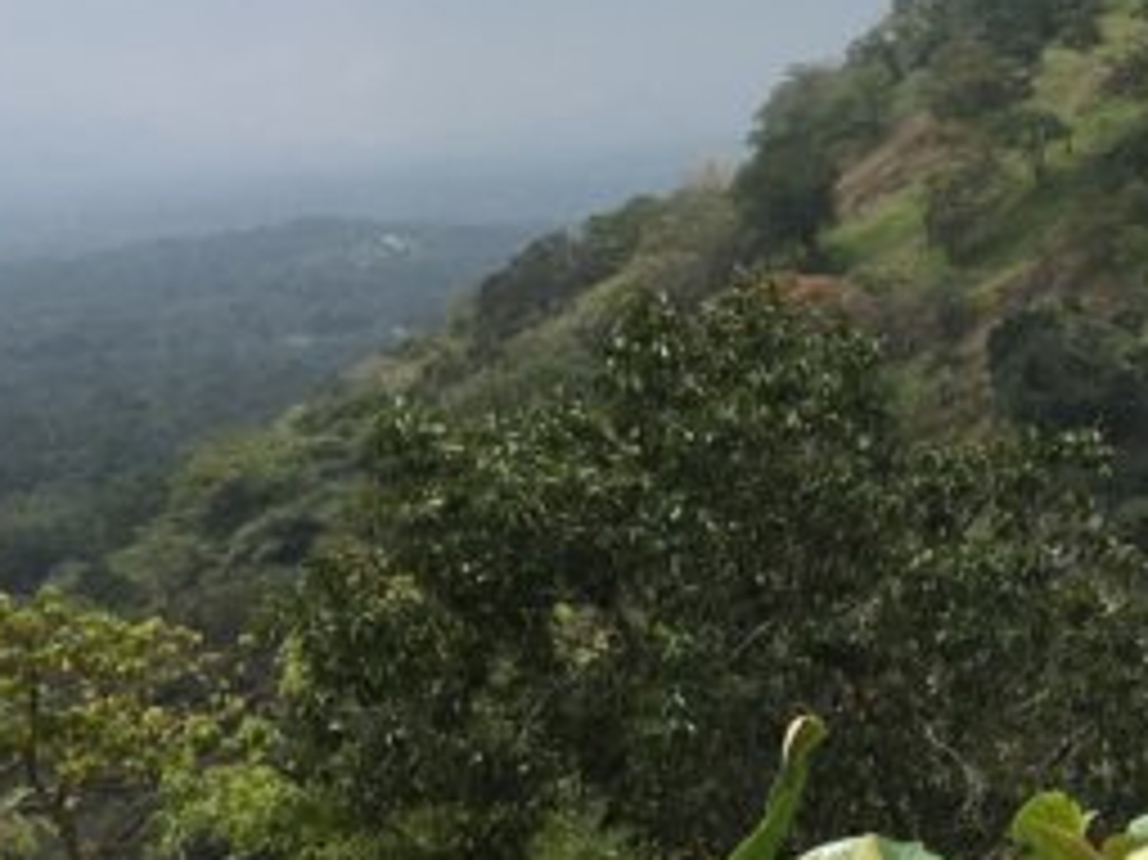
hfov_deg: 19.4
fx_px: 3016
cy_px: 99
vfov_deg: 16.0
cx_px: 1598
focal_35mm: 91
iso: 25
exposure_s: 1/2024
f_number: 2.2
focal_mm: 4.15
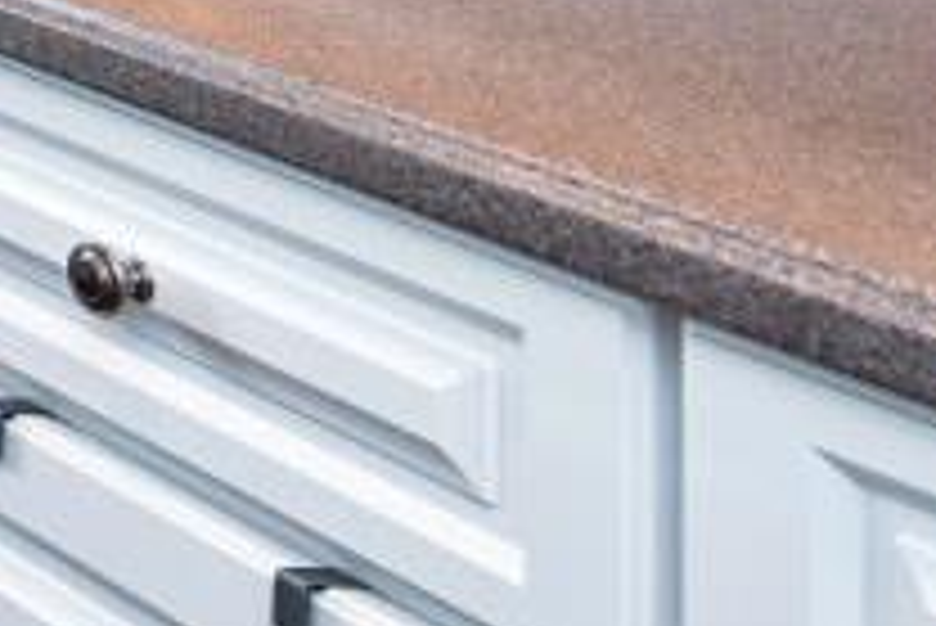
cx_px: -1958
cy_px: -694
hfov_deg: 11.0
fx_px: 2722
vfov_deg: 11.6
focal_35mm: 105
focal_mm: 14.5
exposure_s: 1/80
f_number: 4.5
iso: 200
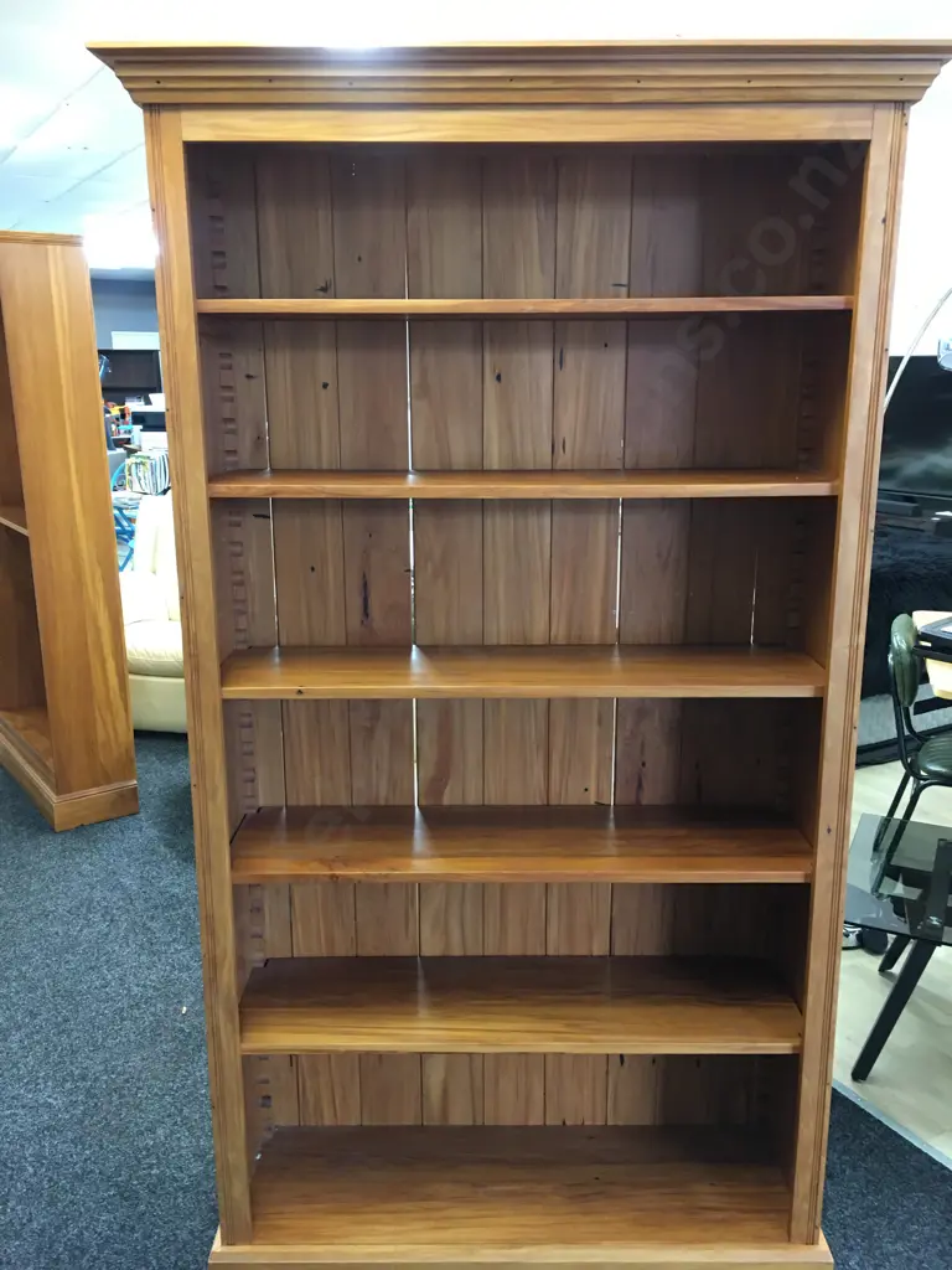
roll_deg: +0.2
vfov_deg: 61.7
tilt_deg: -12.4
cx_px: 476
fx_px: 1063
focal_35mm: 29
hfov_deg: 48.2
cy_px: 635
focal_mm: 4.15
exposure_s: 1/10
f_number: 2.2
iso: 100
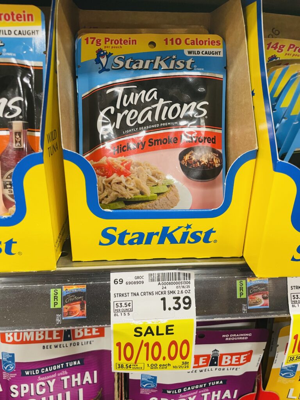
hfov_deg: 53.1
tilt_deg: -22.6
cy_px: 200
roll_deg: -1.9
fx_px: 300
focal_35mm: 26
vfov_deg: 67.3
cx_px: 150
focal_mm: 4.2
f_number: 1.6
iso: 125
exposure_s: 1/44
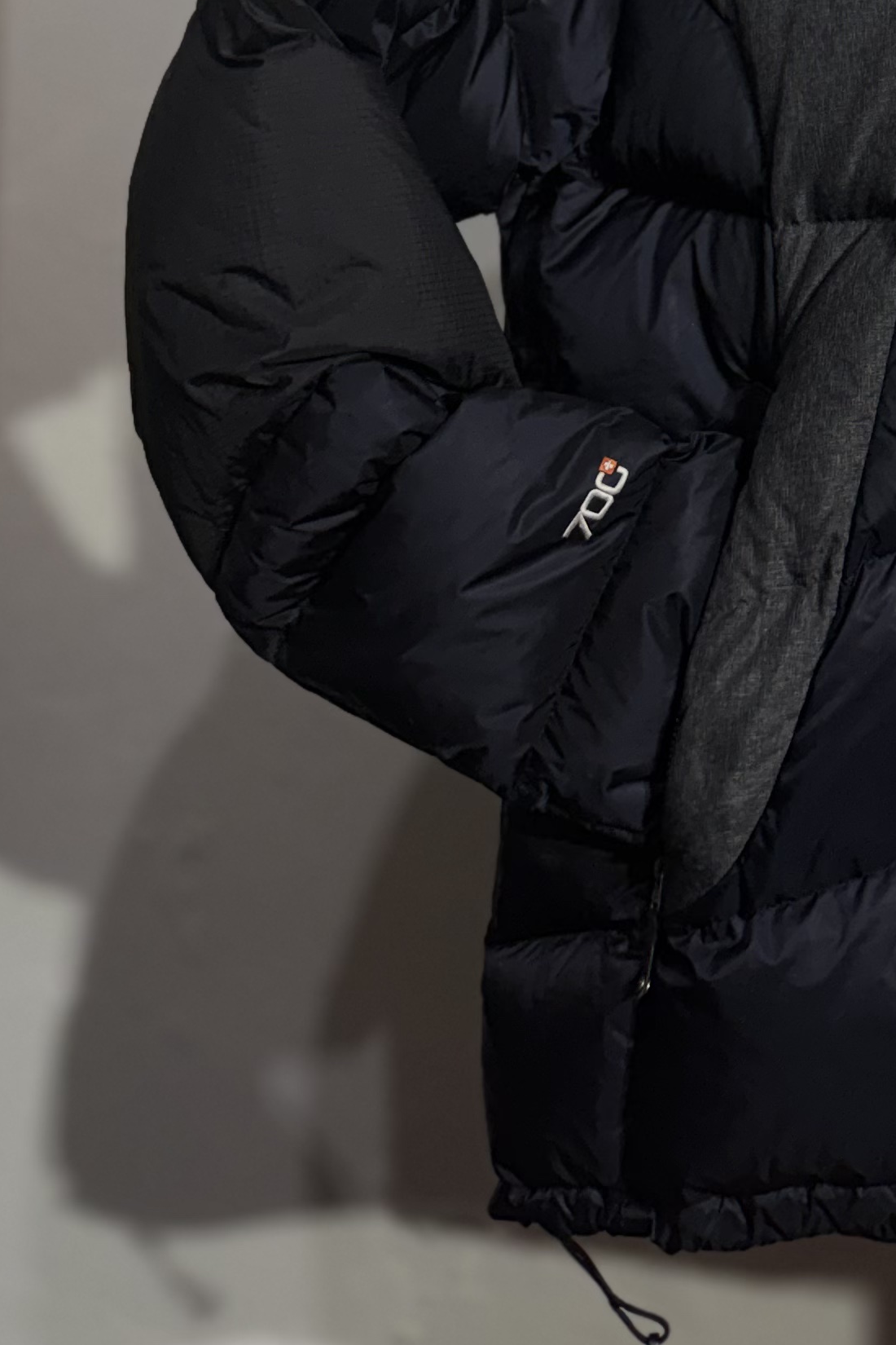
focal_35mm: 61
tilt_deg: +4.4
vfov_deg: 30.0
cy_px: -79
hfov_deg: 20.5
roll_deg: -0.1
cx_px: 1144
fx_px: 2277
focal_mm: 6.76
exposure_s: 1/100
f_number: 1.78
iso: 125
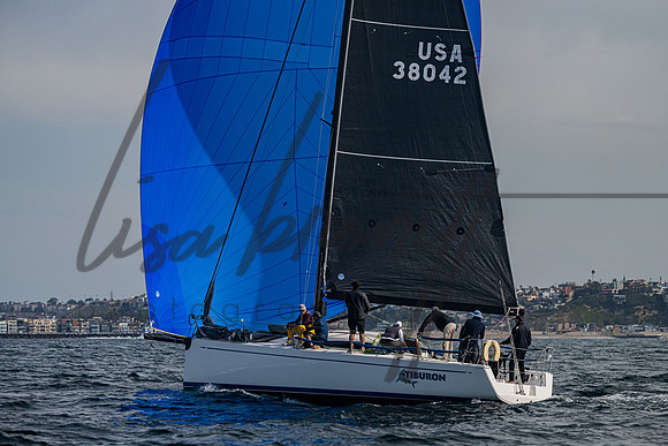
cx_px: 352
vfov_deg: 6.5
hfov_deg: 9.8
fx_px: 3908
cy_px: 200
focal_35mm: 211
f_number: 6.3
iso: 320
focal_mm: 175
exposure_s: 1/6400
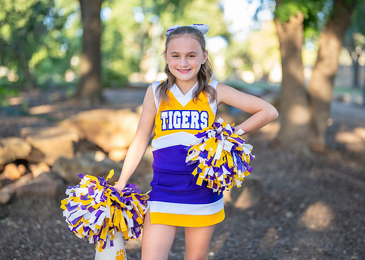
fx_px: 608
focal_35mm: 59
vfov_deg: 24.2
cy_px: 122
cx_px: 192
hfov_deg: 33.4
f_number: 1.2
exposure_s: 1/800
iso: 250
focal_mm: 50
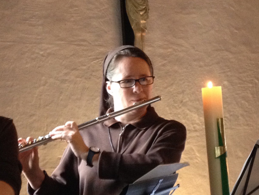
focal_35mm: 94
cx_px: 83
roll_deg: +3.6
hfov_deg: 20.8
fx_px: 703
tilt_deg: +4.9
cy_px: 101
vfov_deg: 15.7
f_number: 2.4
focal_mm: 4.28
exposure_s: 1/20
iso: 250
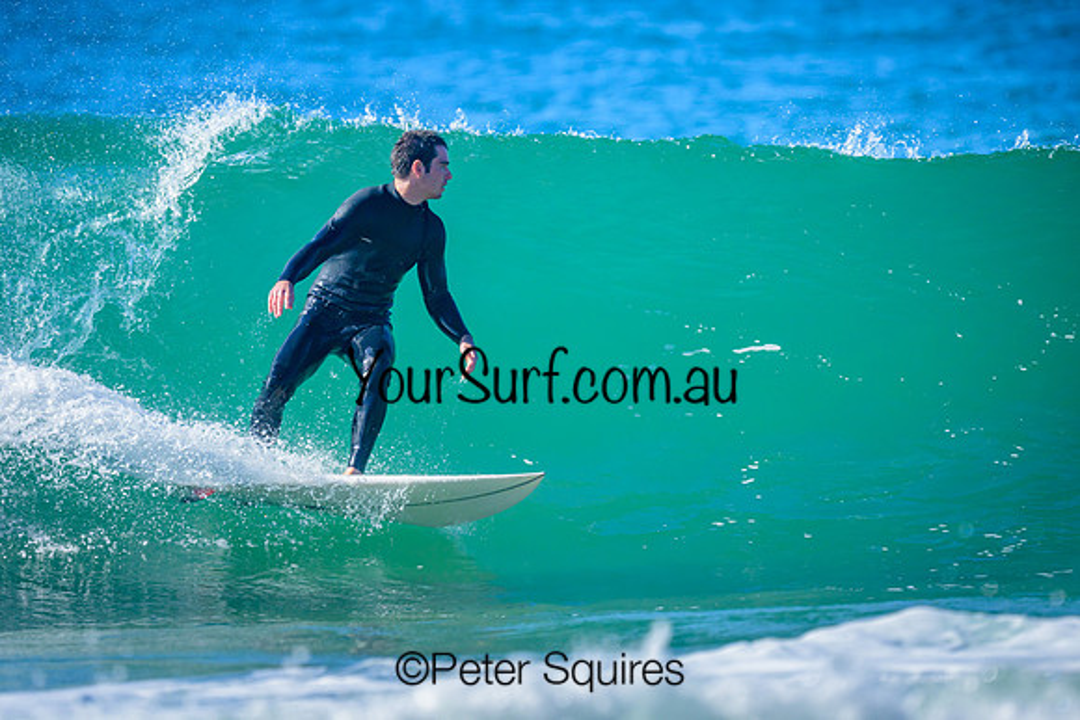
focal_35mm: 1015
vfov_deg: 1.4
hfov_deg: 2.0
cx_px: 477
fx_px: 30464
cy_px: 263
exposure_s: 1/2000
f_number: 6.3
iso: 500
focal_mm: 800
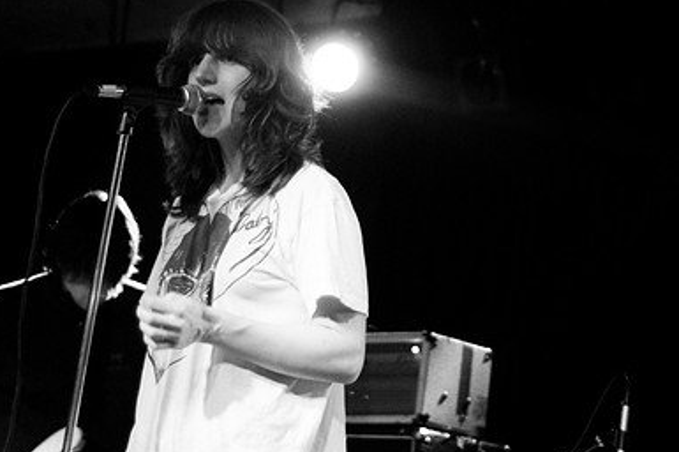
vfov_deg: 12.1
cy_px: 220
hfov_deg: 18.1
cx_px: 416
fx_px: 2129
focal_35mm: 113
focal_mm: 50
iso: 1000
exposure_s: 1/25
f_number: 1.8
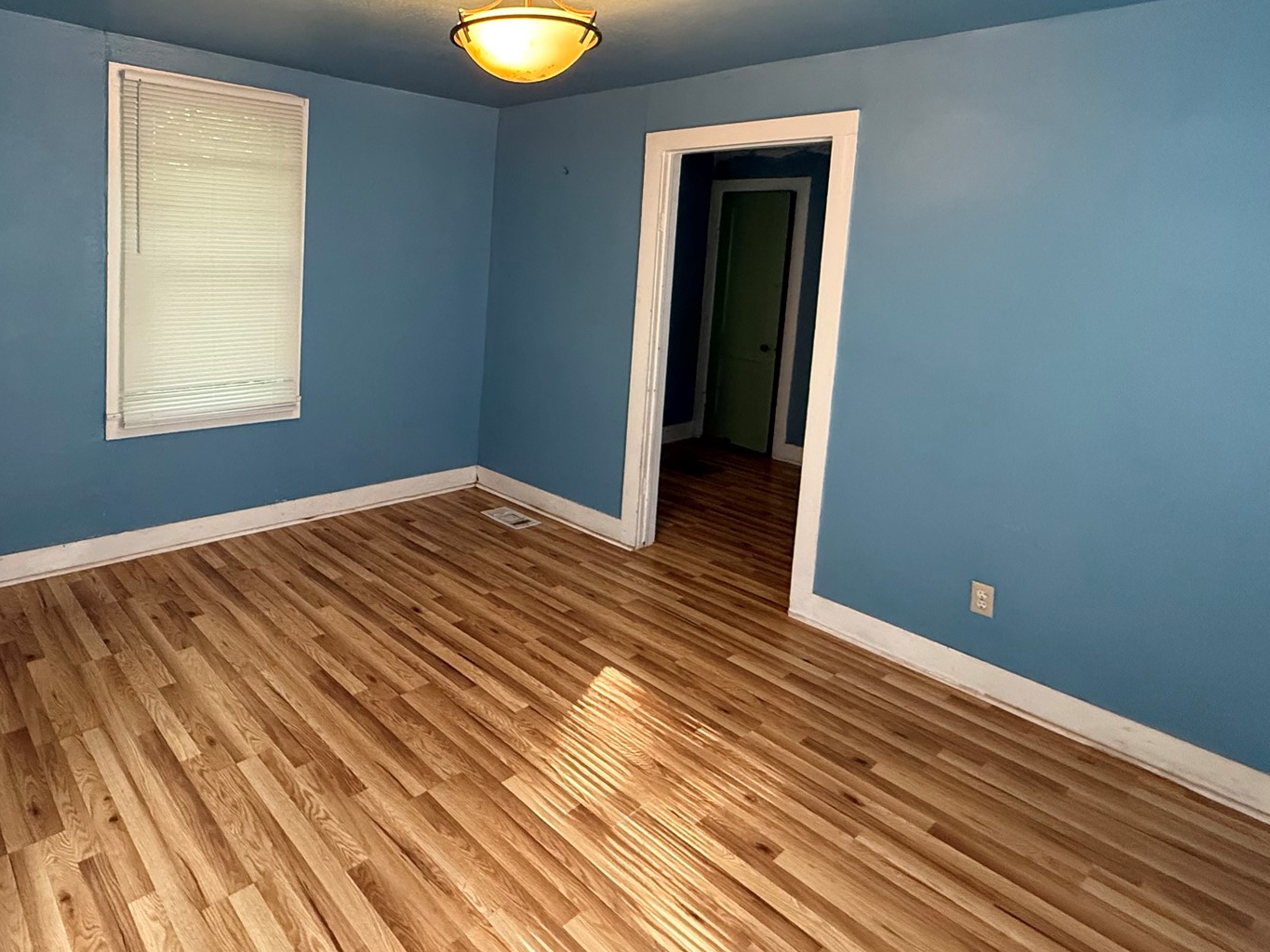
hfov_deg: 77.4
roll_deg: -1.7
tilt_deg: -3.8
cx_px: 465
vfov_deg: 61.8
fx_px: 771
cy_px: 311
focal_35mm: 21
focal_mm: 2.22
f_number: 2.2
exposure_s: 1/60
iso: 640
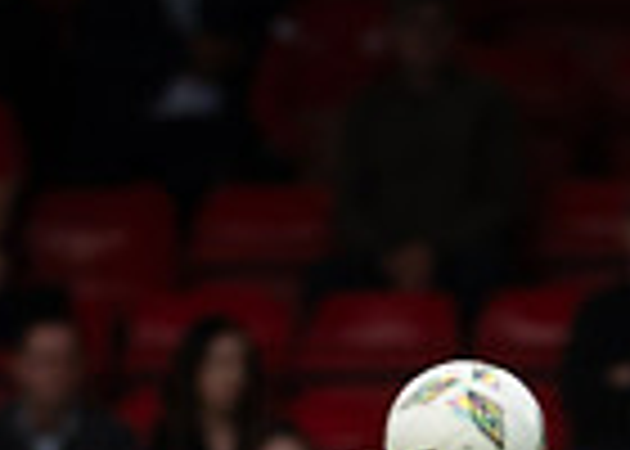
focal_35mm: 1733
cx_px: 579
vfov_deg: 0.8
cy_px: 780
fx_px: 31008
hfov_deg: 1.2
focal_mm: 300
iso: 1250
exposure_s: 1/1250
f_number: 2.8
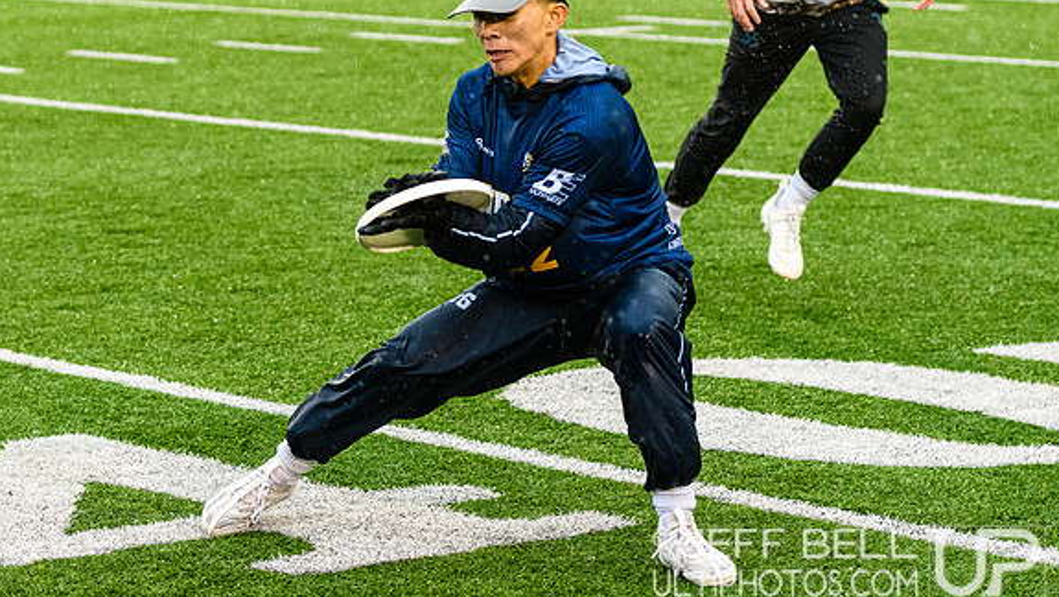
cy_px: 151
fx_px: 4382
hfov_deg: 13.8
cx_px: 363
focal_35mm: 156
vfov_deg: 7.8
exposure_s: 1/1000
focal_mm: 75
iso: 2000
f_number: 3.2
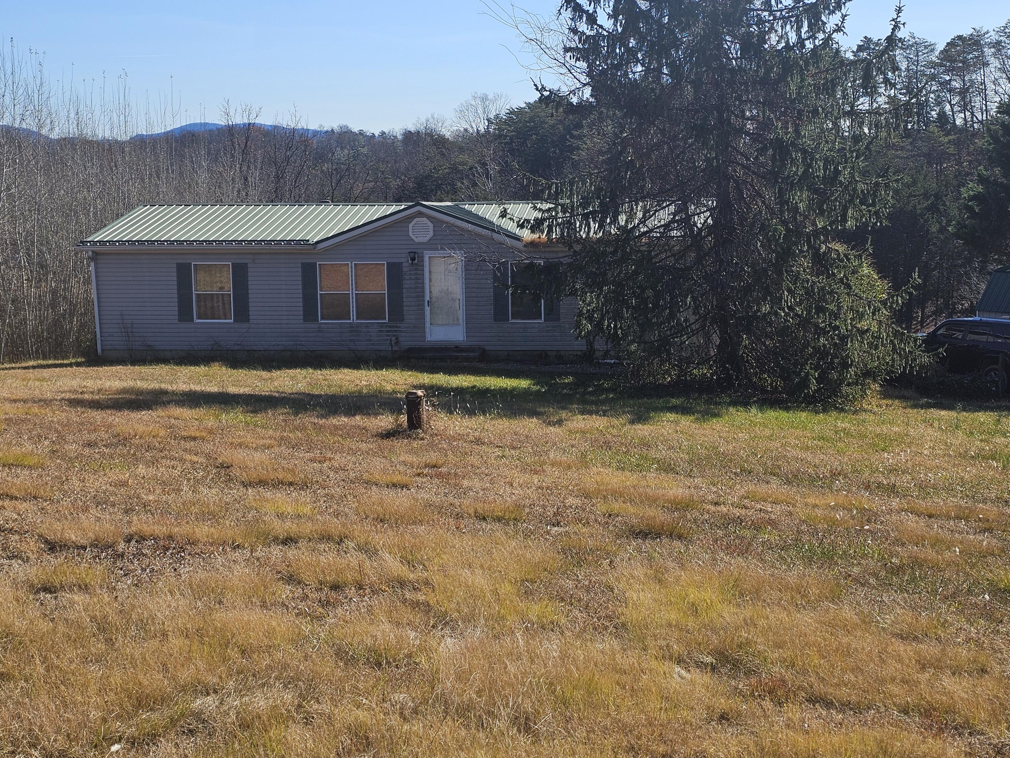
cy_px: 379
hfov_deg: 73.9
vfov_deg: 58.9
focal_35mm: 23
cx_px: 505
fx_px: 671
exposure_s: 1/876
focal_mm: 6.3
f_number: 1.7
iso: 10
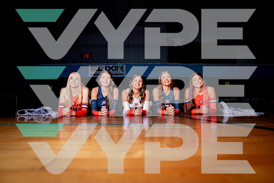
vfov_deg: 52.7
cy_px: 92
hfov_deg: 73.2
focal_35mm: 24
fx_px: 185
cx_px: 137
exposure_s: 1/200
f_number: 4.5
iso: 250
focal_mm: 24
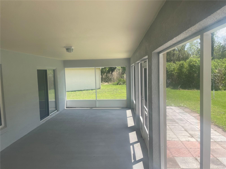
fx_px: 170
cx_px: 113
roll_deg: +1.7
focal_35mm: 26
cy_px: 84
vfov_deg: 53.1
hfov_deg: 67.3
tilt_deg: -5.3
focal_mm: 4.2
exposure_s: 1/979
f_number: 1.6
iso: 32
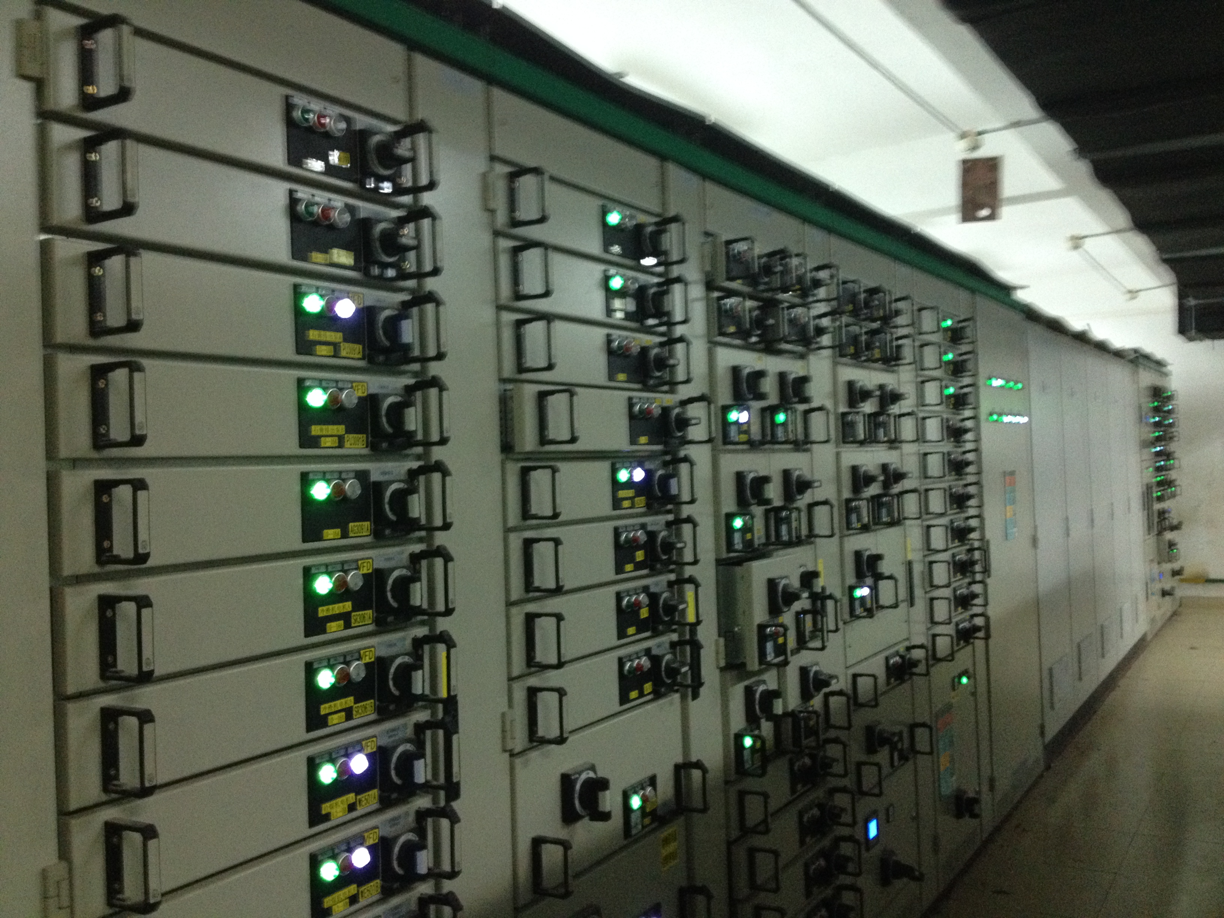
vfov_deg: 40.7
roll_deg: -0.2
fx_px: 1238
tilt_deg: +0.1
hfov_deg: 52.6
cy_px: 459
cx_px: 612
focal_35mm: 35
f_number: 2.4
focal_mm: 4.28
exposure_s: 1/20
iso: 320
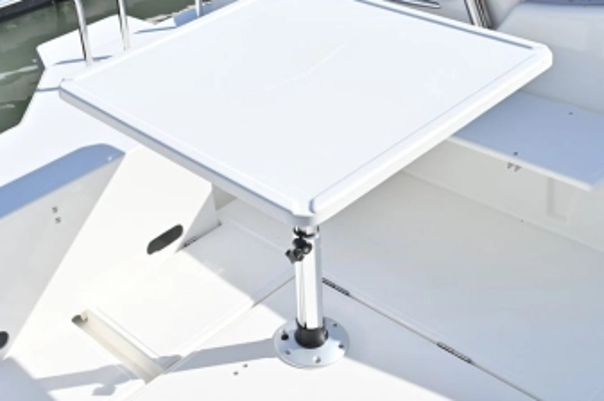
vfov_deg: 27.0
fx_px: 835
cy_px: 159
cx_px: 220
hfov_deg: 39.5
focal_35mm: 50
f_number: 9
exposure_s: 1/1250
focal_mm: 30.5
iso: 560
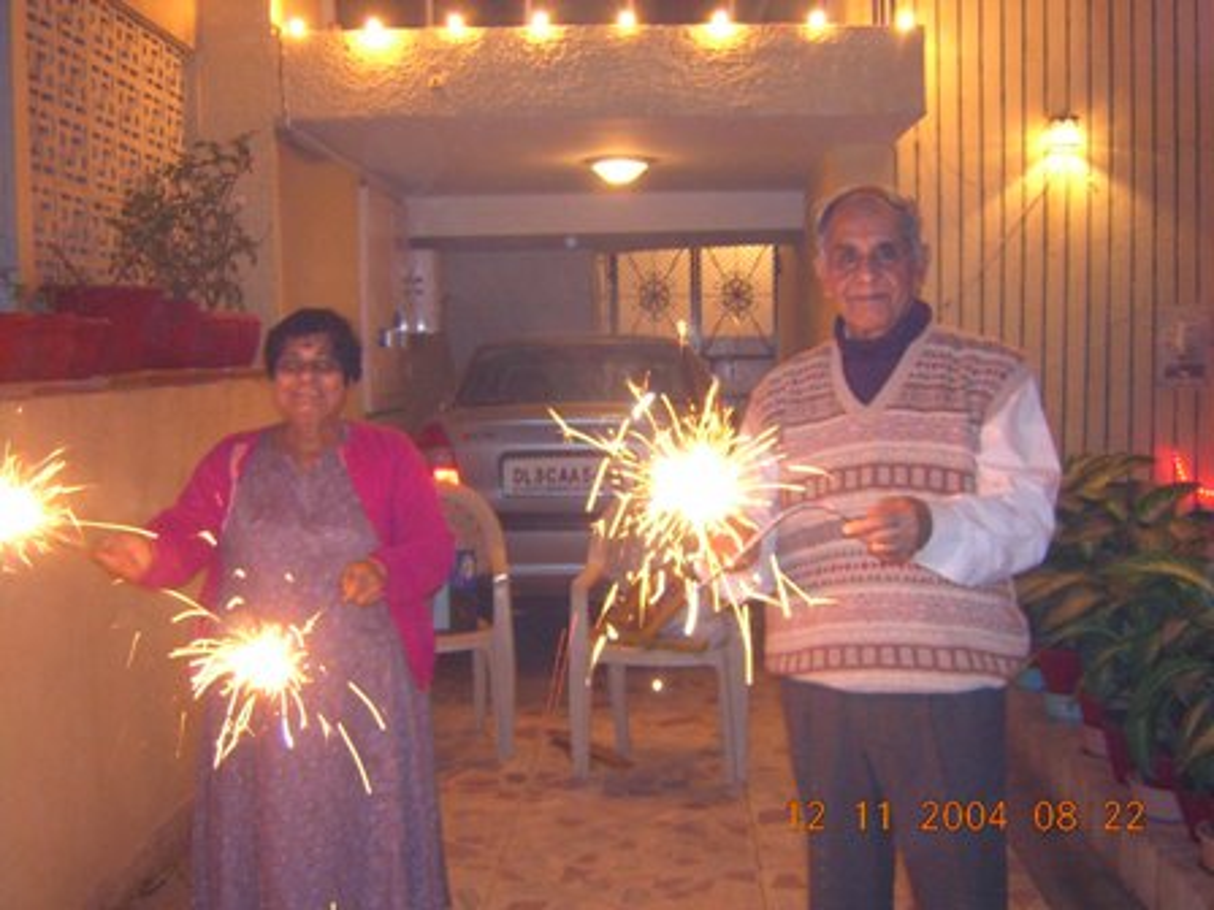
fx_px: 1403
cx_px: 607
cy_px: 455
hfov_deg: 46.8
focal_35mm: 40
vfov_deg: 36.0
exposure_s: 1/14
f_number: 2.7
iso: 400
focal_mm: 5.2
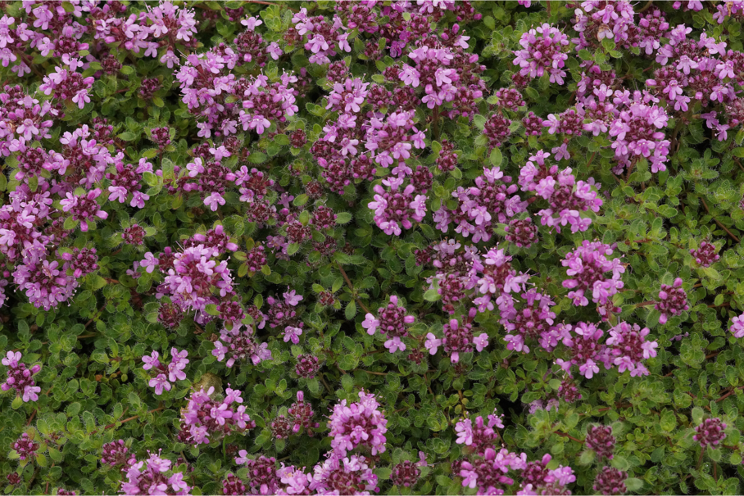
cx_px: 372
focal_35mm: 150
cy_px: 248
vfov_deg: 9.1
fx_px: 3100
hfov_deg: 13.7
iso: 1000
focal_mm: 100
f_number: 8
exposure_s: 1/160
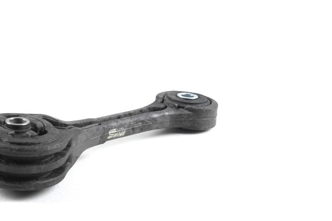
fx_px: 599
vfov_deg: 20.9
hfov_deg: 30.6
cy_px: 111
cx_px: 94
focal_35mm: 65
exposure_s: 1/320
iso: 200
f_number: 16
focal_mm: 38
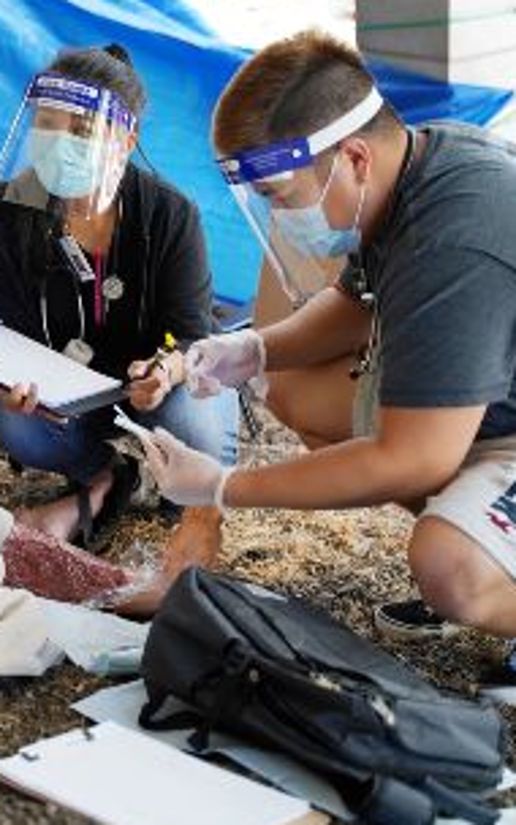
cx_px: 30
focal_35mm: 82
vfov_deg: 25.2
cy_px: 395
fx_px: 1845
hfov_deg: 15.7
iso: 500
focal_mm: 49
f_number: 2.8
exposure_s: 1/500
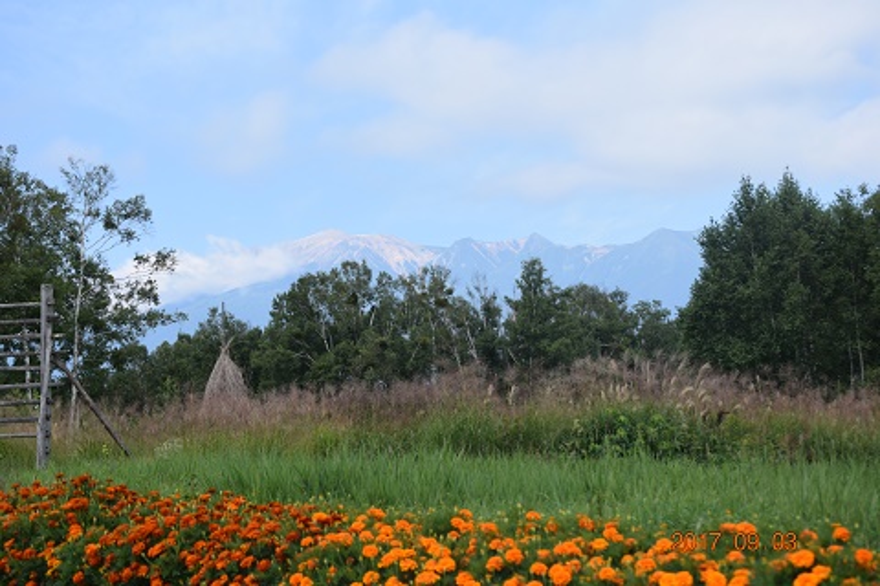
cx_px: 440
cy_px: 293
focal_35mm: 82
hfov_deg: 24.6
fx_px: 2017
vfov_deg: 16.6
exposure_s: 1/200
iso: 100
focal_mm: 55
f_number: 8
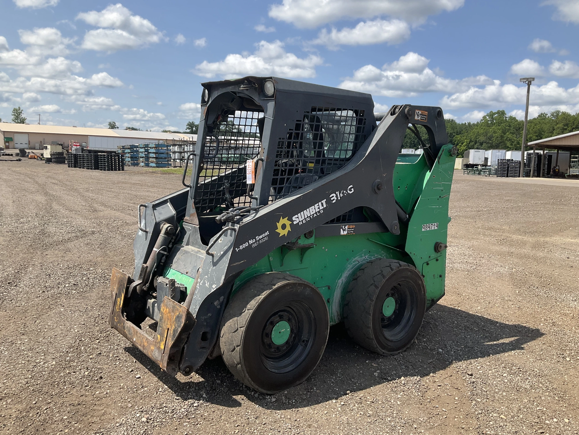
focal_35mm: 29
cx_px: 290
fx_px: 485
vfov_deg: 48.2
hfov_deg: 61.7
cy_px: 218
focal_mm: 3
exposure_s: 1/1577
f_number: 1.8
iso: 25
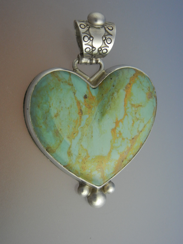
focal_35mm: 59
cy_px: 122
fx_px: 416
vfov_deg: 32.7
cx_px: 92
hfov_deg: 24.8
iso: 400
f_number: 4
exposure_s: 1/19.8
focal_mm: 10.6
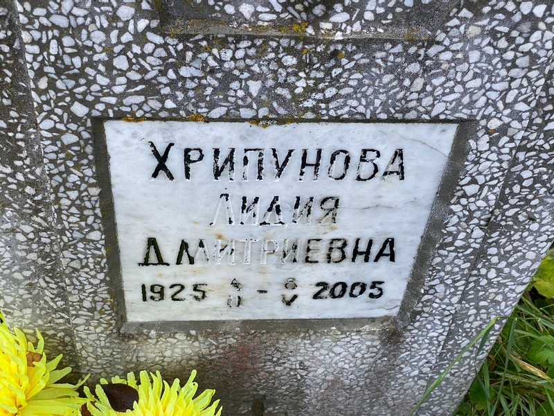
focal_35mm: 52
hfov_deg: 36.8
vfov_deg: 28.0
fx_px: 832
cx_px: 277
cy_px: 208
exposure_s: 1/122
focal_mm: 6
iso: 40
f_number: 2
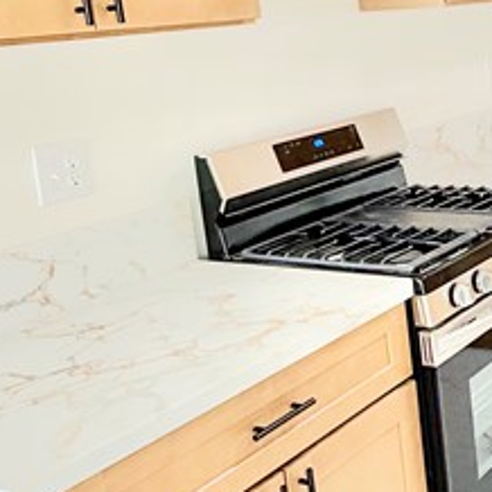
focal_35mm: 58
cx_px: 562
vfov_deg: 29.4
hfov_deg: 26.8
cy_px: 178
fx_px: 933
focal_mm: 2.22
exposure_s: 1/120
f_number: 2.2
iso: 50
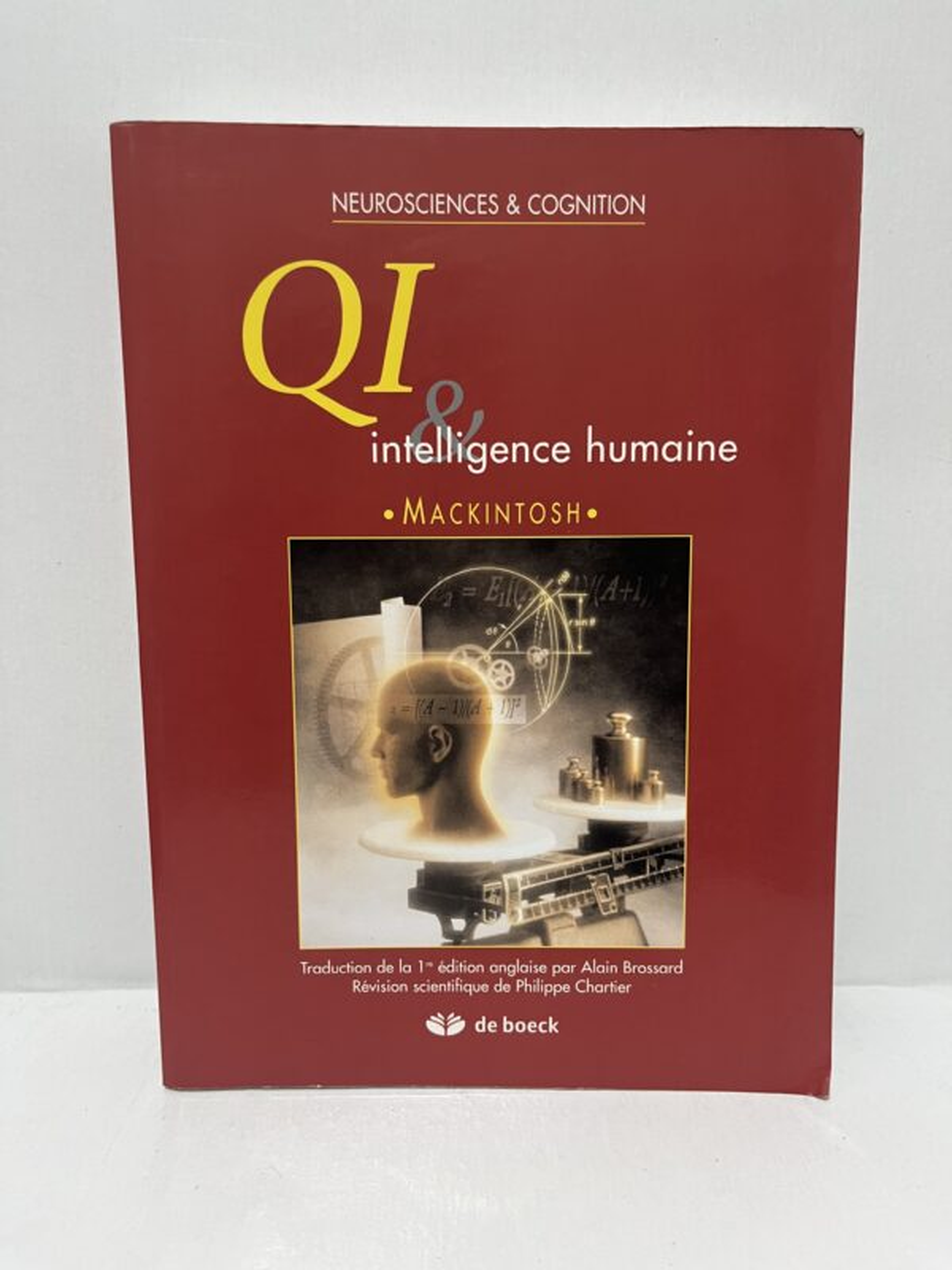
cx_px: 476
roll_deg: -0.4
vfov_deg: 67.3
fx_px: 953
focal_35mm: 26
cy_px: 635
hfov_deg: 53.1
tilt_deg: -12.5
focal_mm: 5.1
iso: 125
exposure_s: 1/50
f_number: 1.6
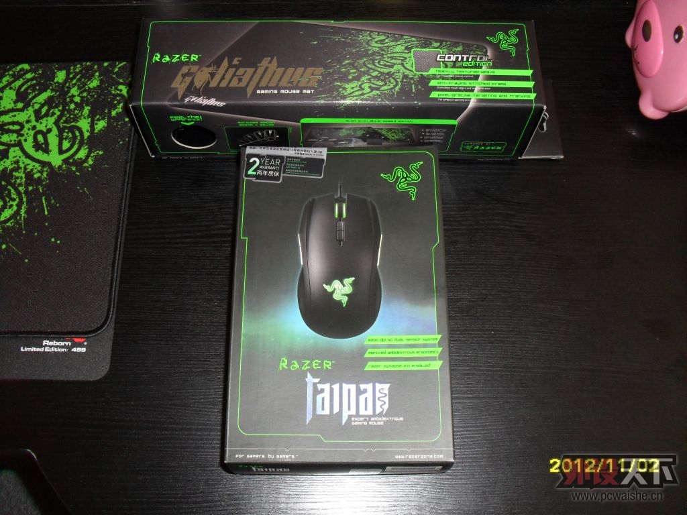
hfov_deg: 52.6
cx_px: 344
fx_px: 695
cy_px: 258
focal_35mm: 35
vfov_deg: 40.7
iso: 200
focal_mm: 6.3
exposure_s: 1/45
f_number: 3.2
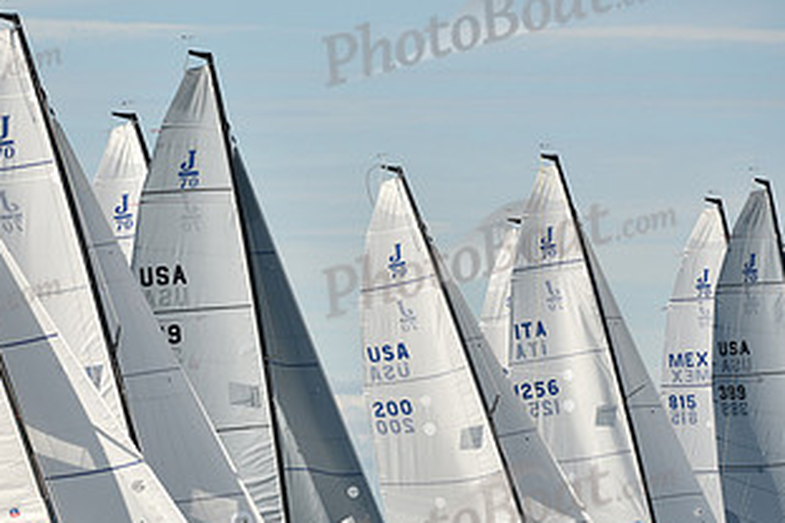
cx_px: 194
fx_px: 8111
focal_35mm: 372
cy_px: 419
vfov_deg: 3.7
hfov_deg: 5.5
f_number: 4.5
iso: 250
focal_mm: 200
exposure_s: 1/2500
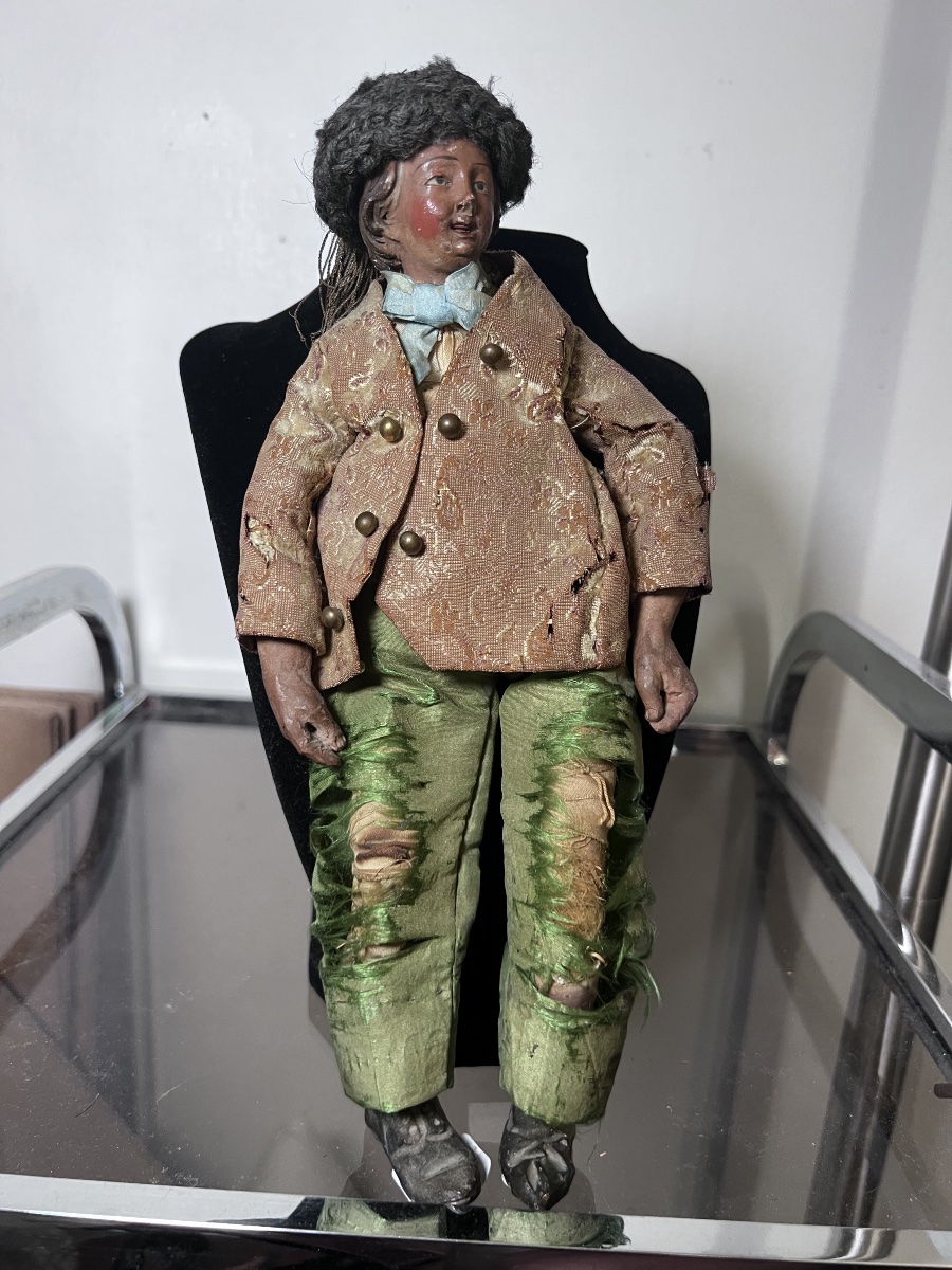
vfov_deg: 67.3
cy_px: 635
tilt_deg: -13.6
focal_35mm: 26
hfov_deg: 53.1
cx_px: 476
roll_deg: -3.2
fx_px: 953
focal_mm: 5.7
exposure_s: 1/79
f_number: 1.5
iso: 125
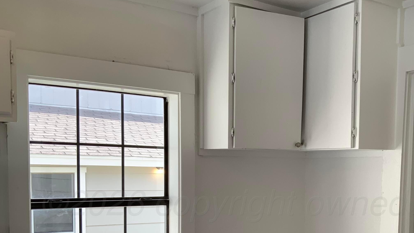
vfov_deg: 24.7
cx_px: 288
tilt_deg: -3.4
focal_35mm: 47
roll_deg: -1.2
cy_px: 206
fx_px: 516
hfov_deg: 42.9
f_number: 1.8
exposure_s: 1/139
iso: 16
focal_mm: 3
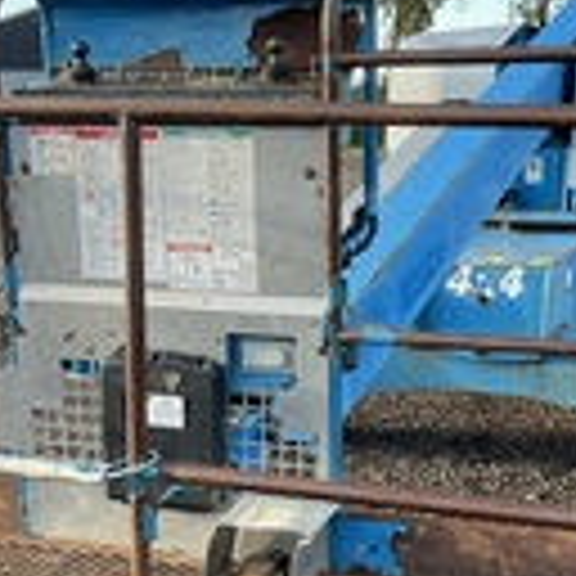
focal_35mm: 80
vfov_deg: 21.5
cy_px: 423
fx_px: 1506
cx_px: 166
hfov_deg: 21.5
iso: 20
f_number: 1.8
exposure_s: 1/178
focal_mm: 3
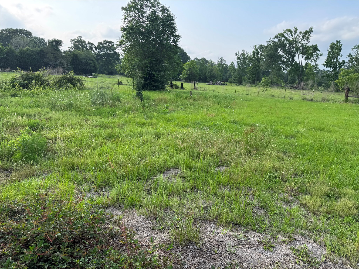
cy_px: 134
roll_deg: -3.6
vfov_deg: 56.8
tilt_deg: -13.5
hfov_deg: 71.6
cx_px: 180
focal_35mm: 24
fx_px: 249
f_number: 1.78
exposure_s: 1/1026
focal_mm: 6.76
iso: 80
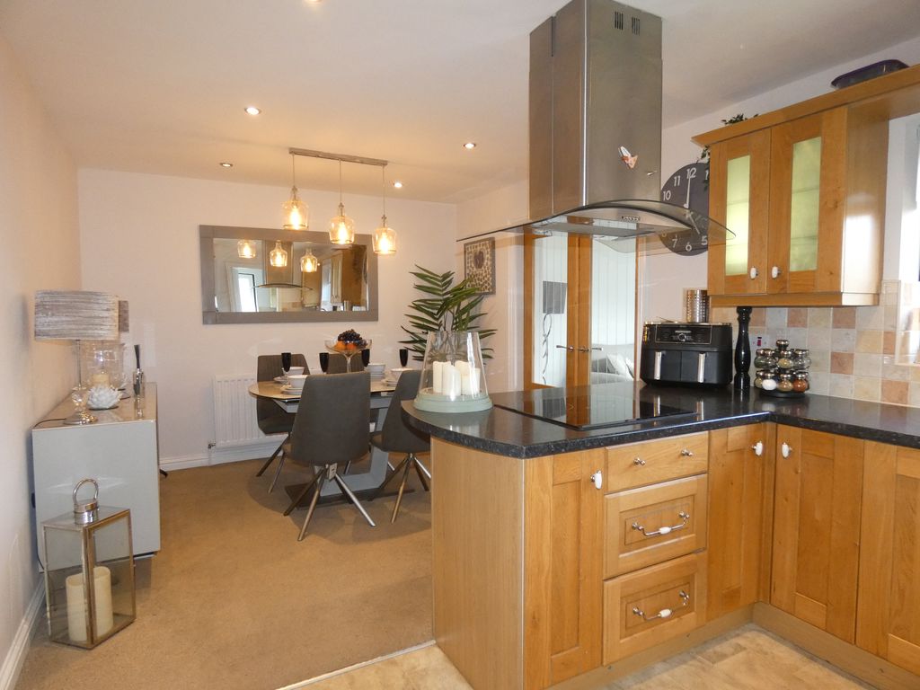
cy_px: 345
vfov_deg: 66.0
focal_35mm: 20
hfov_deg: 81.7
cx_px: 460
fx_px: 532
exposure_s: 1/60
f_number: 2.8
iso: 500
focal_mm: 3.6
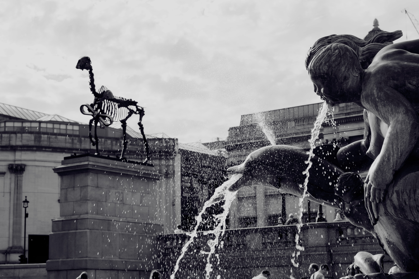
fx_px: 873
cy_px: 140
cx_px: 210
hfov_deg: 27.0
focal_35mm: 75
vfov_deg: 18.2
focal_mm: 50
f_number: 6.3
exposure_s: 1/400
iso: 100
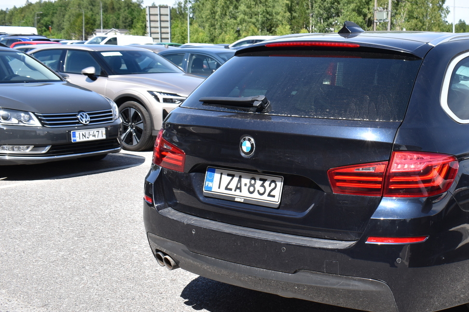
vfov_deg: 27.0
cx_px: 375
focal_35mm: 50
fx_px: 651
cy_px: 130
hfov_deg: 38.1
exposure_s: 1/500
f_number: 8
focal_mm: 20
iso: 200
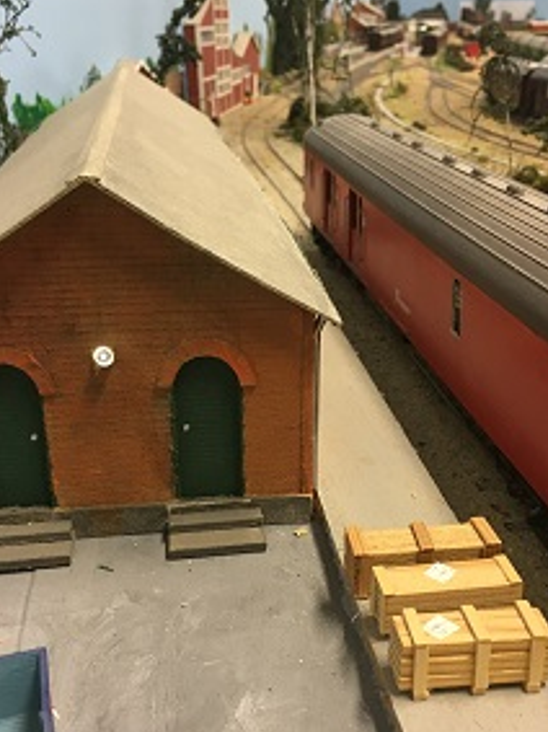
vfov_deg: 45.7
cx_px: 302
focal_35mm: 41
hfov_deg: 35.1
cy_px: 404
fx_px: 866
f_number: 2.2
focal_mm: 4.15
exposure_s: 1/33
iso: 100
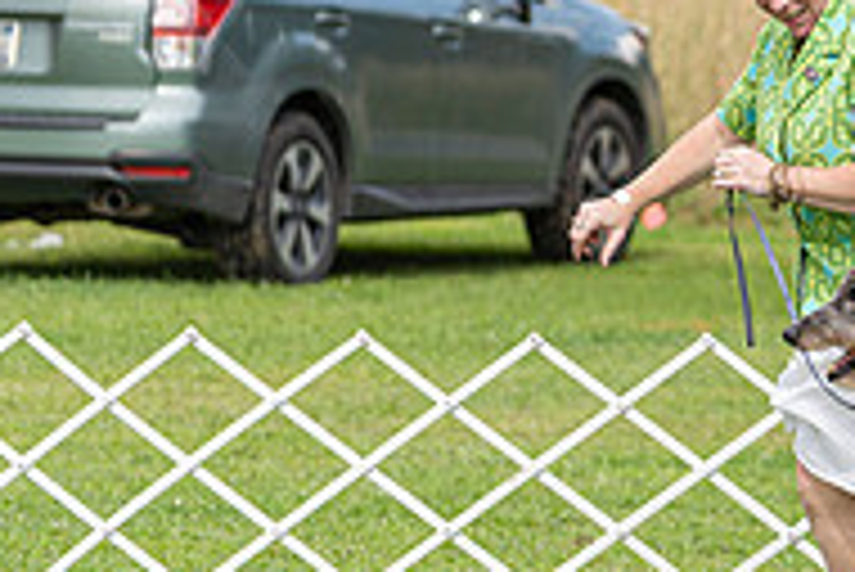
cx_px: 1116
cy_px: -2
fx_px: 10458
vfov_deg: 3.1
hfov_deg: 4.7
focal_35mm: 440
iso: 250
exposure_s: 1/1000
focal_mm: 144
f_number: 4
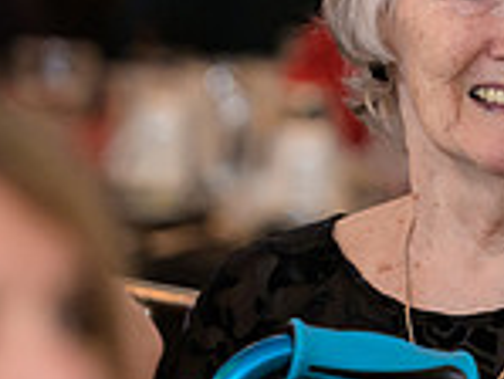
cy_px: 76
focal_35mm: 675
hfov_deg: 2.9
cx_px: 511
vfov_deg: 2.2
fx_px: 9836
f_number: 3.2
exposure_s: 1/125
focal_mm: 180
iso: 1000
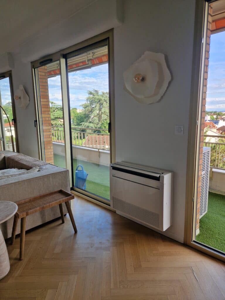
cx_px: 112
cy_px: 150
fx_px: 199
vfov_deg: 73.9
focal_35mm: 23
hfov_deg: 58.9
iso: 50
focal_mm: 5.4
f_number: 1.8
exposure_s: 1/180
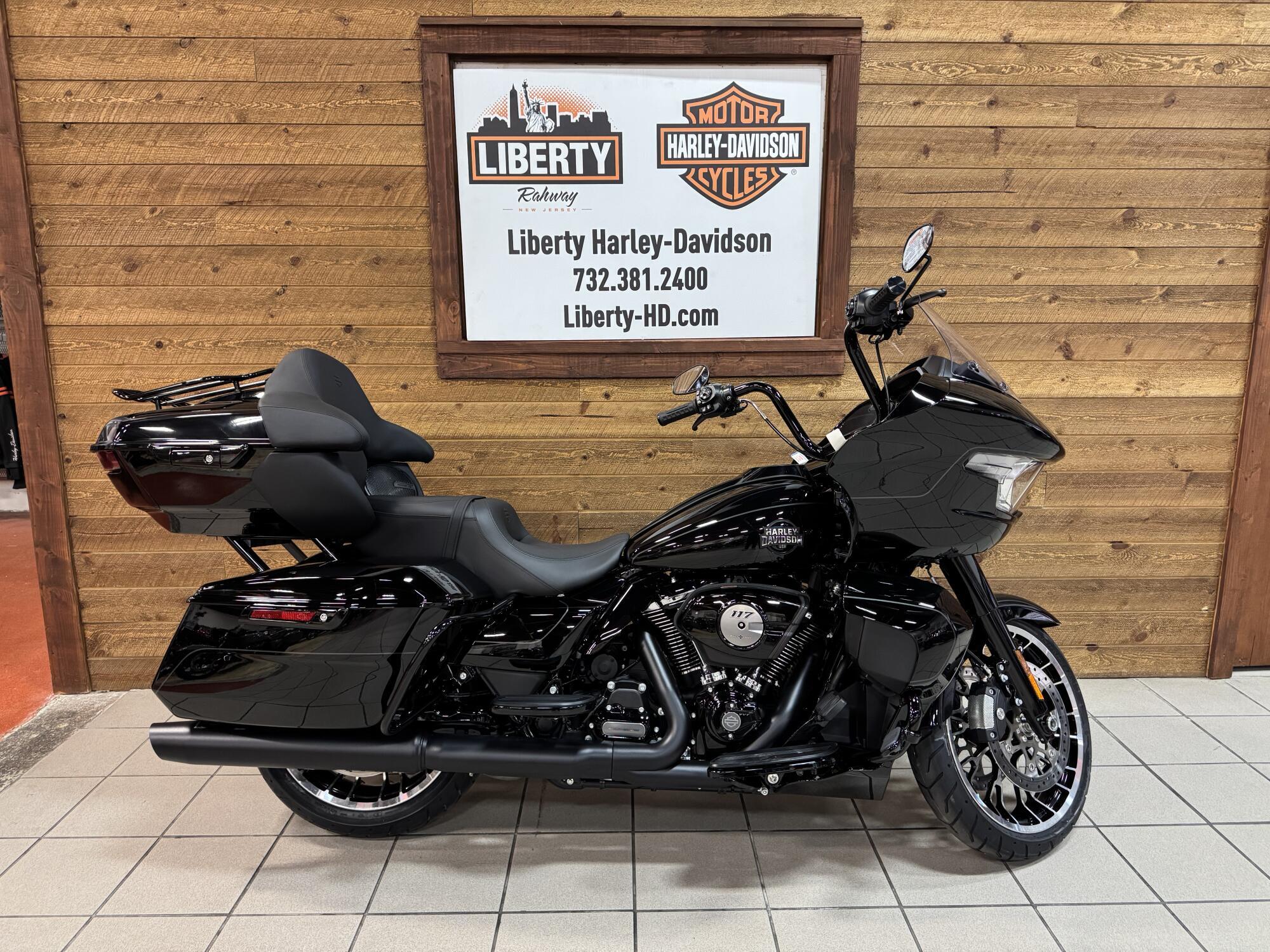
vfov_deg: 56.8
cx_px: 635
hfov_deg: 71.6
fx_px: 881
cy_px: 476
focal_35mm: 24
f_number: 1.78
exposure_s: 1/60
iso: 400
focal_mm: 6.76
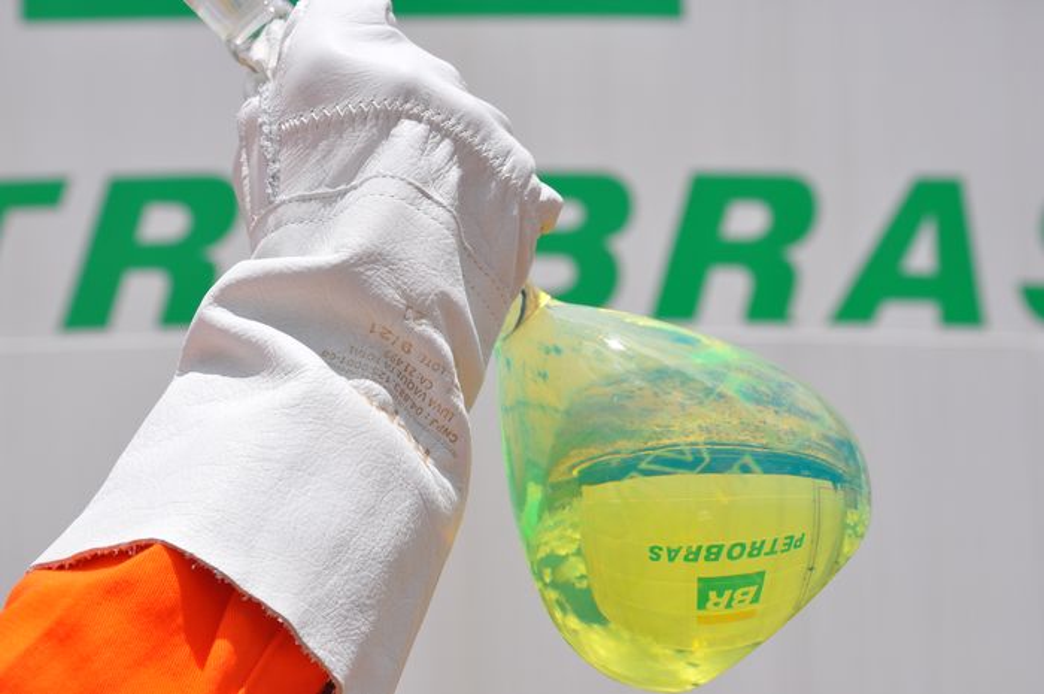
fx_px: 2868
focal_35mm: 99
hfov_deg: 20.6
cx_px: 522
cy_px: 347
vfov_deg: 13.8
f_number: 11
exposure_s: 1/500
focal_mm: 66
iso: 200
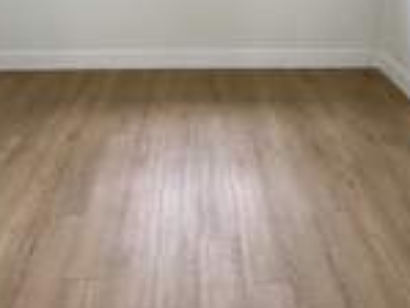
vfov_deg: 29.5
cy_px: -19
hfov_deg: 42.0
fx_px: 533
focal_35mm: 45
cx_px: 187
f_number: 2.2
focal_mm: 2.22
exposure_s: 1/99
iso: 64
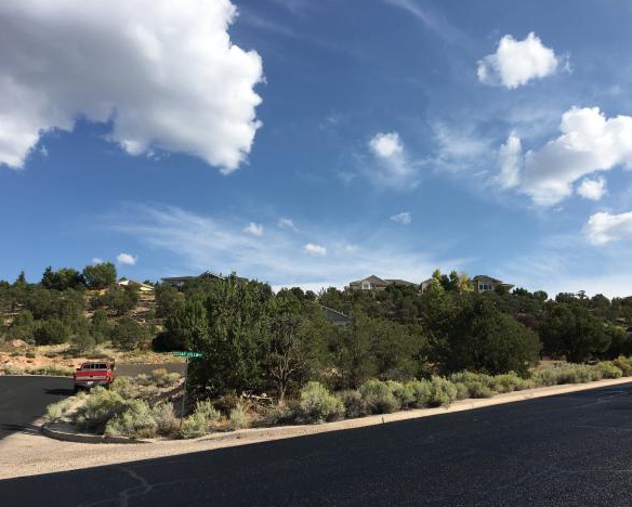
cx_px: 344
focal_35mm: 31
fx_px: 580
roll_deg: -1.7
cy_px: 257
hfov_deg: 57.1
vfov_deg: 47.2
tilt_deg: +13.3
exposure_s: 1/2024
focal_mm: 4.15
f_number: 2.2
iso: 25
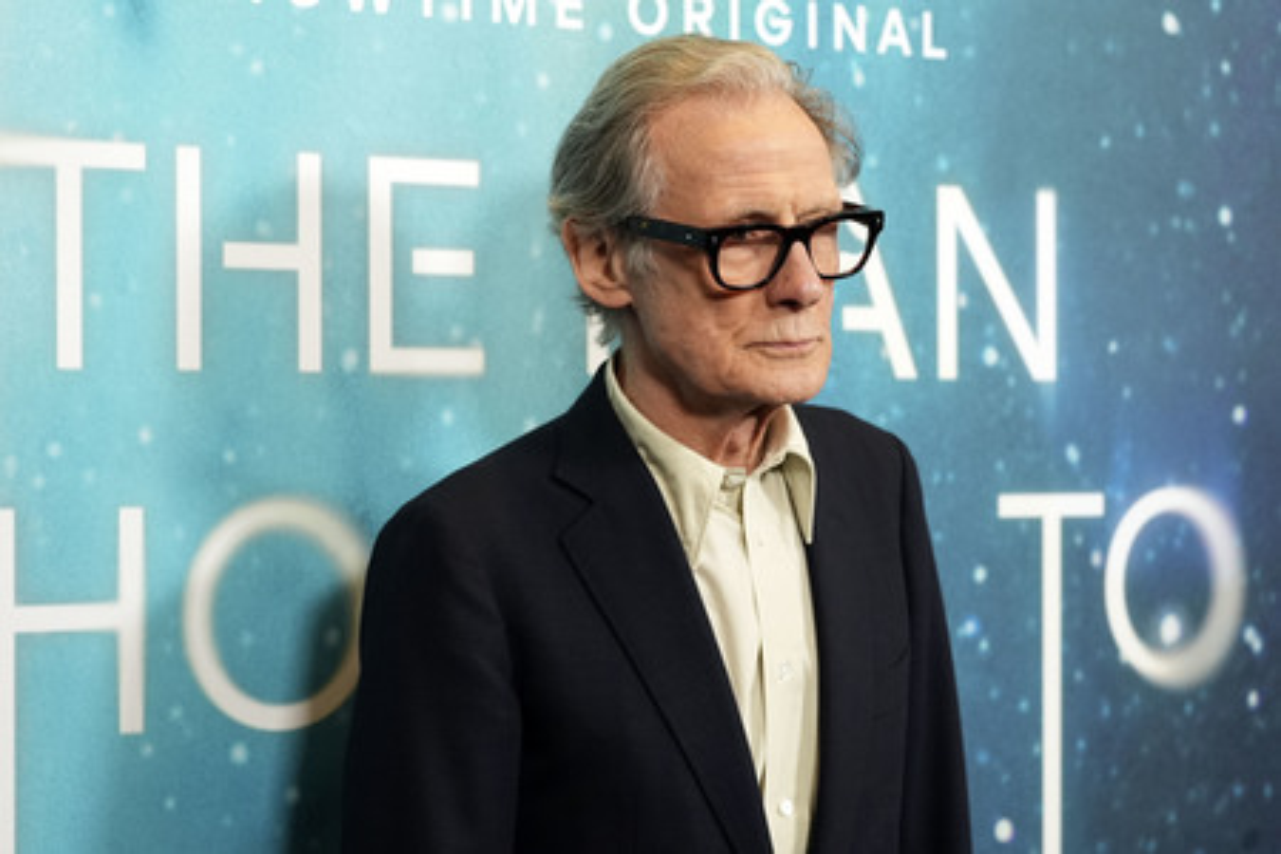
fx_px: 3558
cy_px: 427
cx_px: 640
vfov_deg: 13.7
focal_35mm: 100
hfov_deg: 20.4
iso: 6400
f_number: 5.6
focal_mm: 100
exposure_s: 1/320
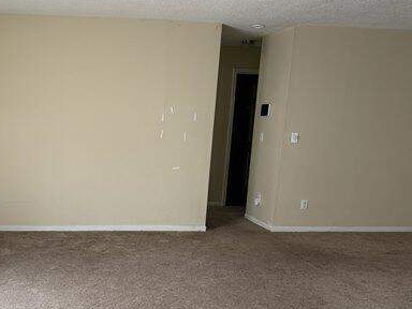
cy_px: 217
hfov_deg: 44.9
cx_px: 94
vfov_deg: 35.4
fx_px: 476
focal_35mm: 40
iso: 125
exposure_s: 1/121
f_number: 1.78
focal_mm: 6.76
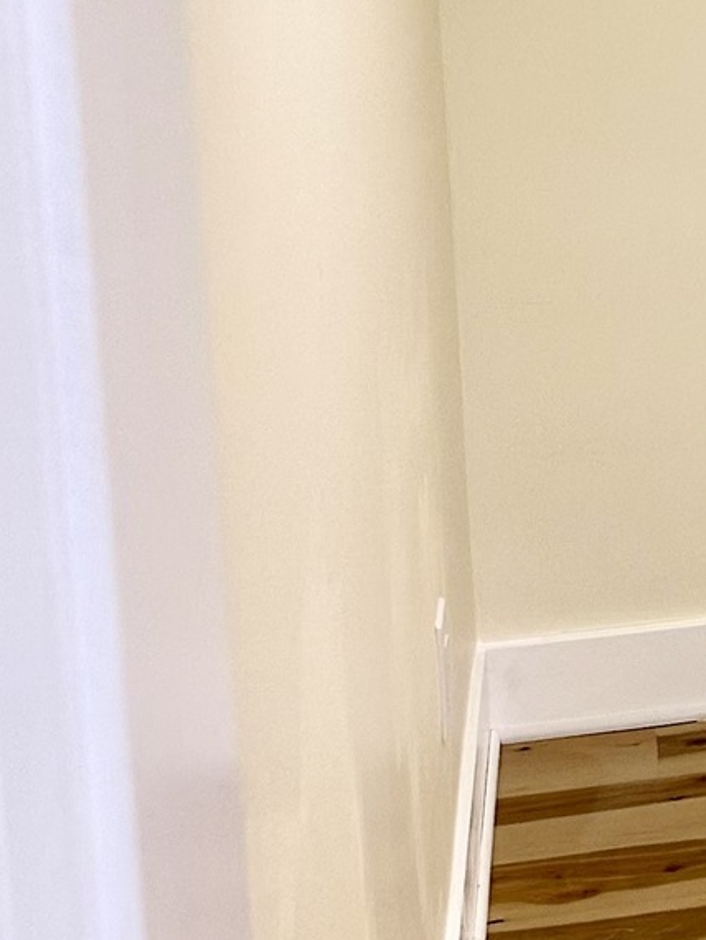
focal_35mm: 97
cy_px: 61
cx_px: 1394
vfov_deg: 19.8
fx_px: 2636
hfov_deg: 13.2
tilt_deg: -7.9
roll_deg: -0.8
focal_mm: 6.86
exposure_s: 1/120
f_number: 1.78
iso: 100
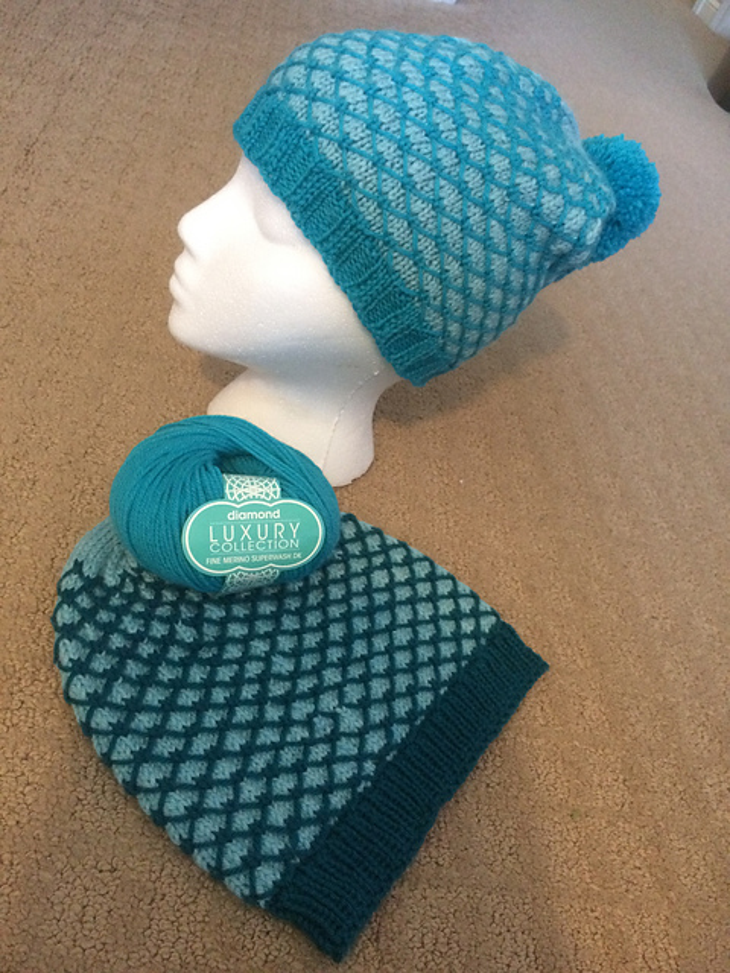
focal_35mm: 29
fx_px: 815
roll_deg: -26.5
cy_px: 486
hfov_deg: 48.2
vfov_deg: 61.7
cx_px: 365
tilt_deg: -40.5
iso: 320
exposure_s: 1/20
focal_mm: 4.15
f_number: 2.2
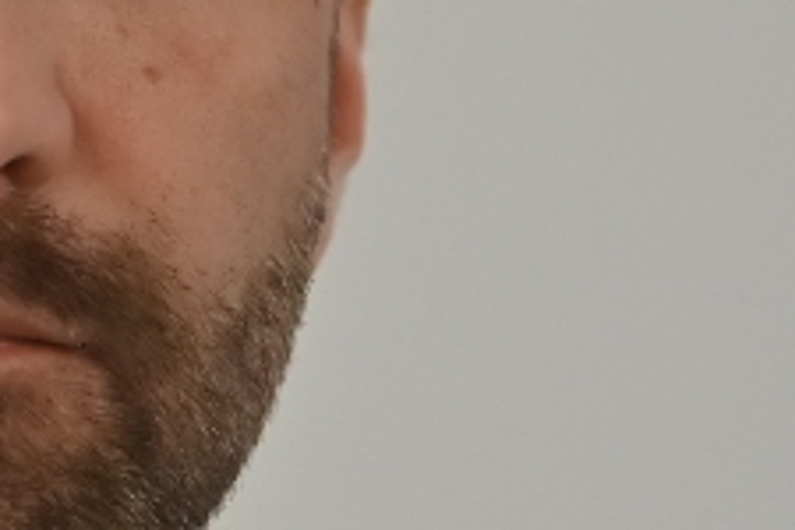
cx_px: 541
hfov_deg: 1.6
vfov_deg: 1.1
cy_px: 410
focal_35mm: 1296
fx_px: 28618
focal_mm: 180
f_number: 2.8
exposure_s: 1/250
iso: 900
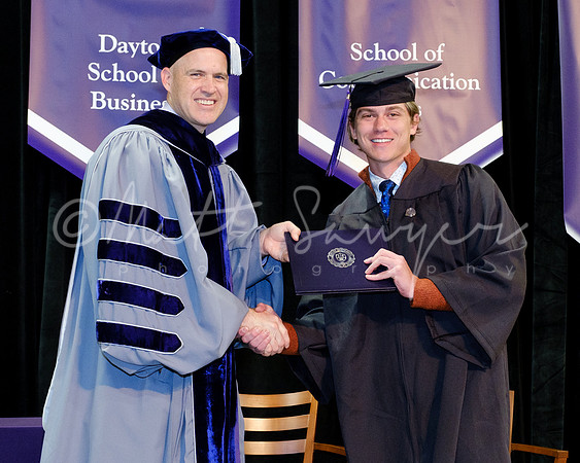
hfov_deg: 28.0
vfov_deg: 22.6
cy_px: 259
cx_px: 297
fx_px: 1161
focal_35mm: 68
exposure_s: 1/125
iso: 1600
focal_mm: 27.4
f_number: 4
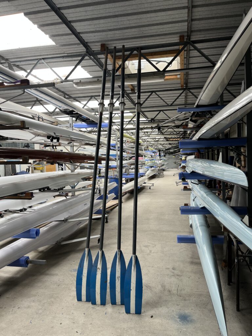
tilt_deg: -1.5
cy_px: 168
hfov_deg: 53.1
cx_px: 126
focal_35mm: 26
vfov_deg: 67.3
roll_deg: +0.9
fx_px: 252
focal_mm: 5.1
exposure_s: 1/129
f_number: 1.6
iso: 32
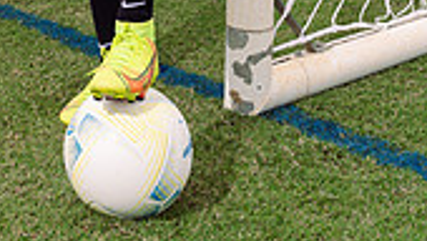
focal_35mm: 97
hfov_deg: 21.8
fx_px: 1099
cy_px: -296
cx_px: 111
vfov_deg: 11.0
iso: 160
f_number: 7.1
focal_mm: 35
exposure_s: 1/250
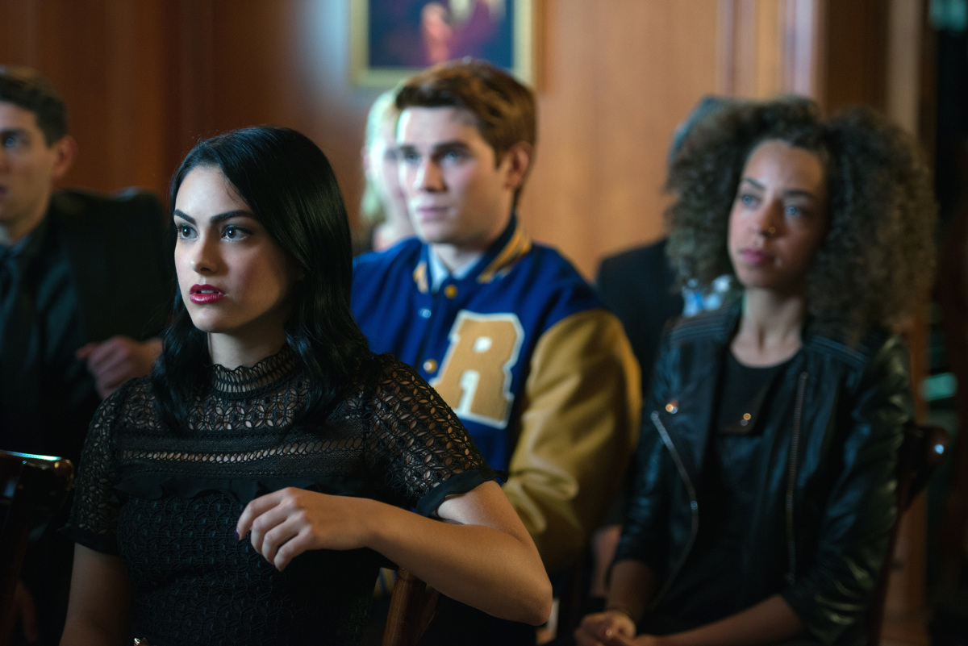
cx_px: 484
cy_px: 323
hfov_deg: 20.8
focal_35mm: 98
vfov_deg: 14.0
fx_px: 2636
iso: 2000
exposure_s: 1/80
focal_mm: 98
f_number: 2.8
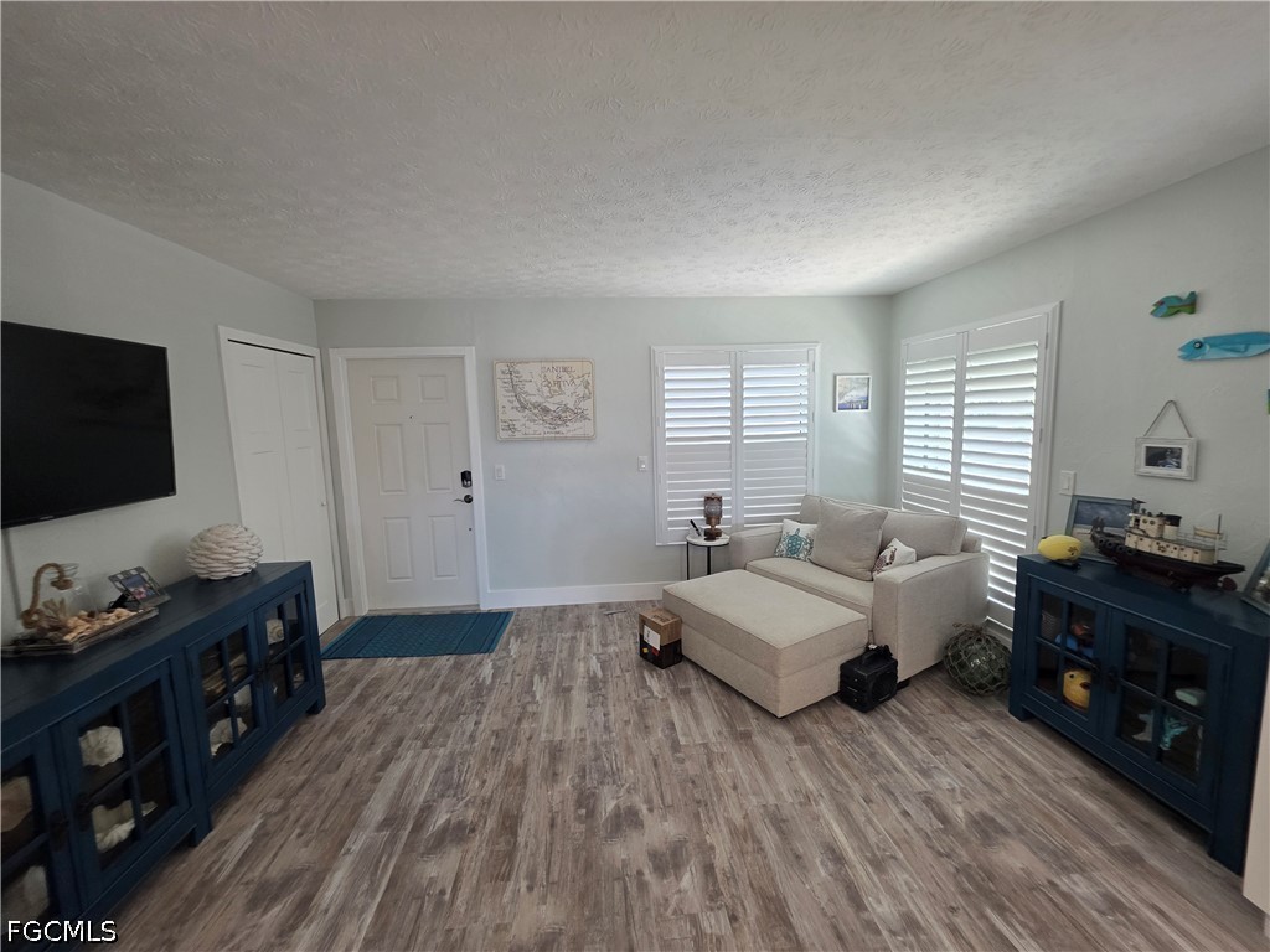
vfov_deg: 89.9
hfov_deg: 106.2
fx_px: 477
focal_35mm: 13
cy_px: 476
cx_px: 635
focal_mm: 2.2
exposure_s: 1/120
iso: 160
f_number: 1.9
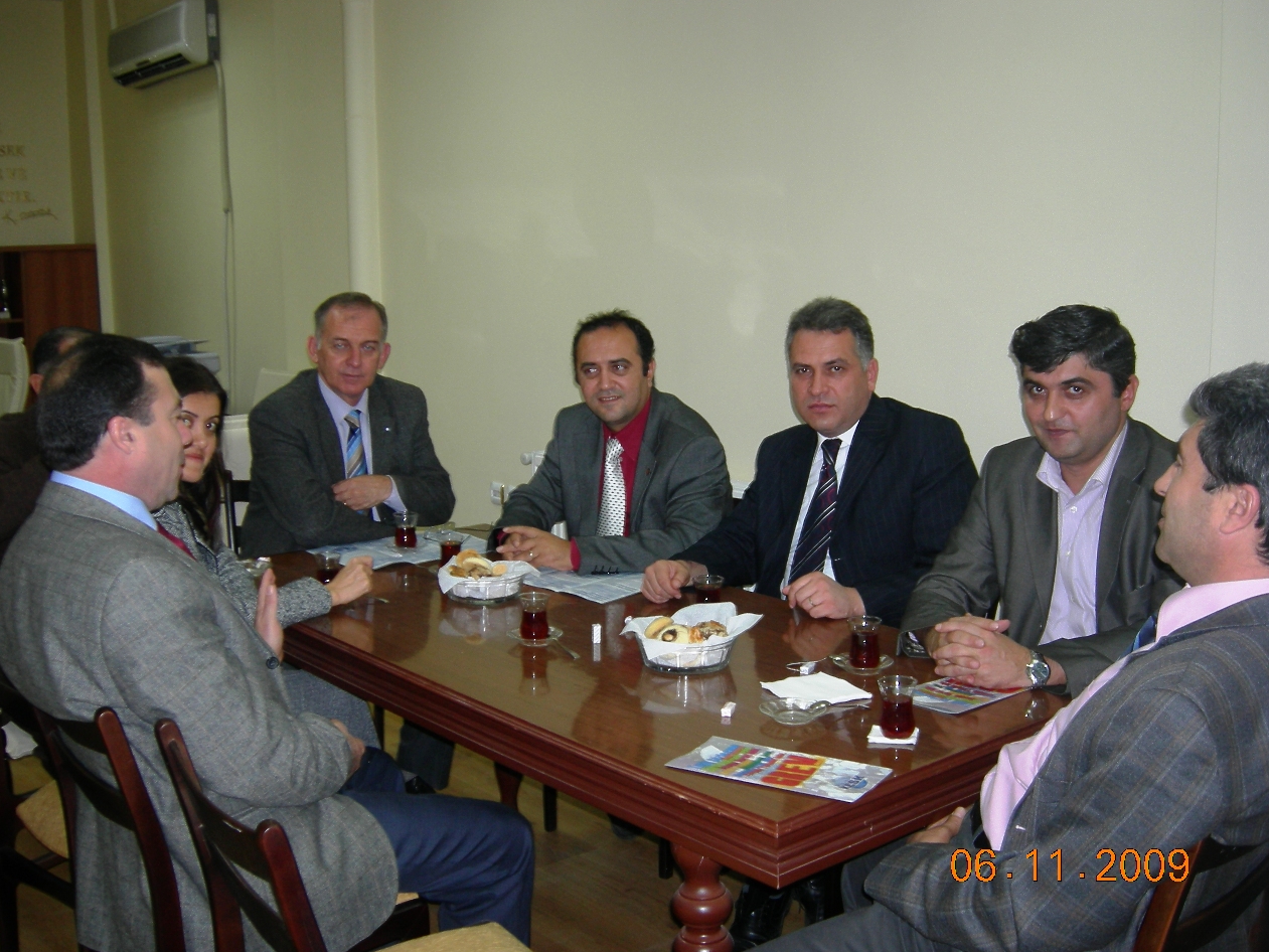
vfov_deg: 38.7
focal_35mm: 37
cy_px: 478
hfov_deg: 50.1
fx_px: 1357
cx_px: 628
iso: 76
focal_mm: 7.5
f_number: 2.7
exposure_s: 1/60.1
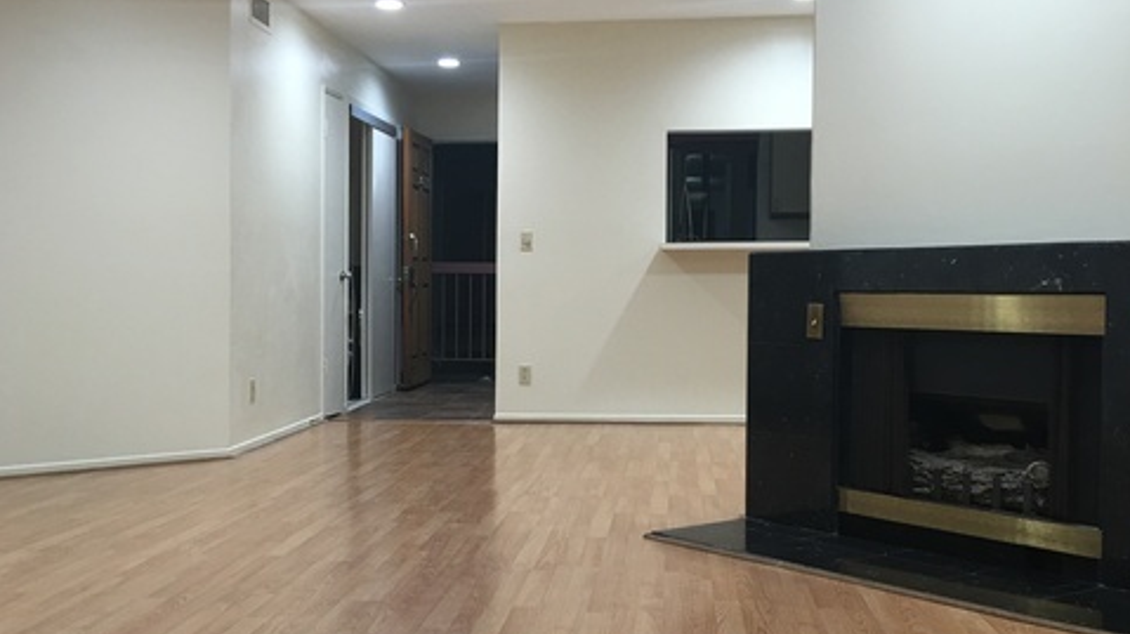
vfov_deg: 27.1
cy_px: 324
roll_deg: -0.7
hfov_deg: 46.4
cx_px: 550
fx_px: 1318
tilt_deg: -1.4
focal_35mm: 44
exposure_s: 1/15
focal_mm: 4.15
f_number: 2.2
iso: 32
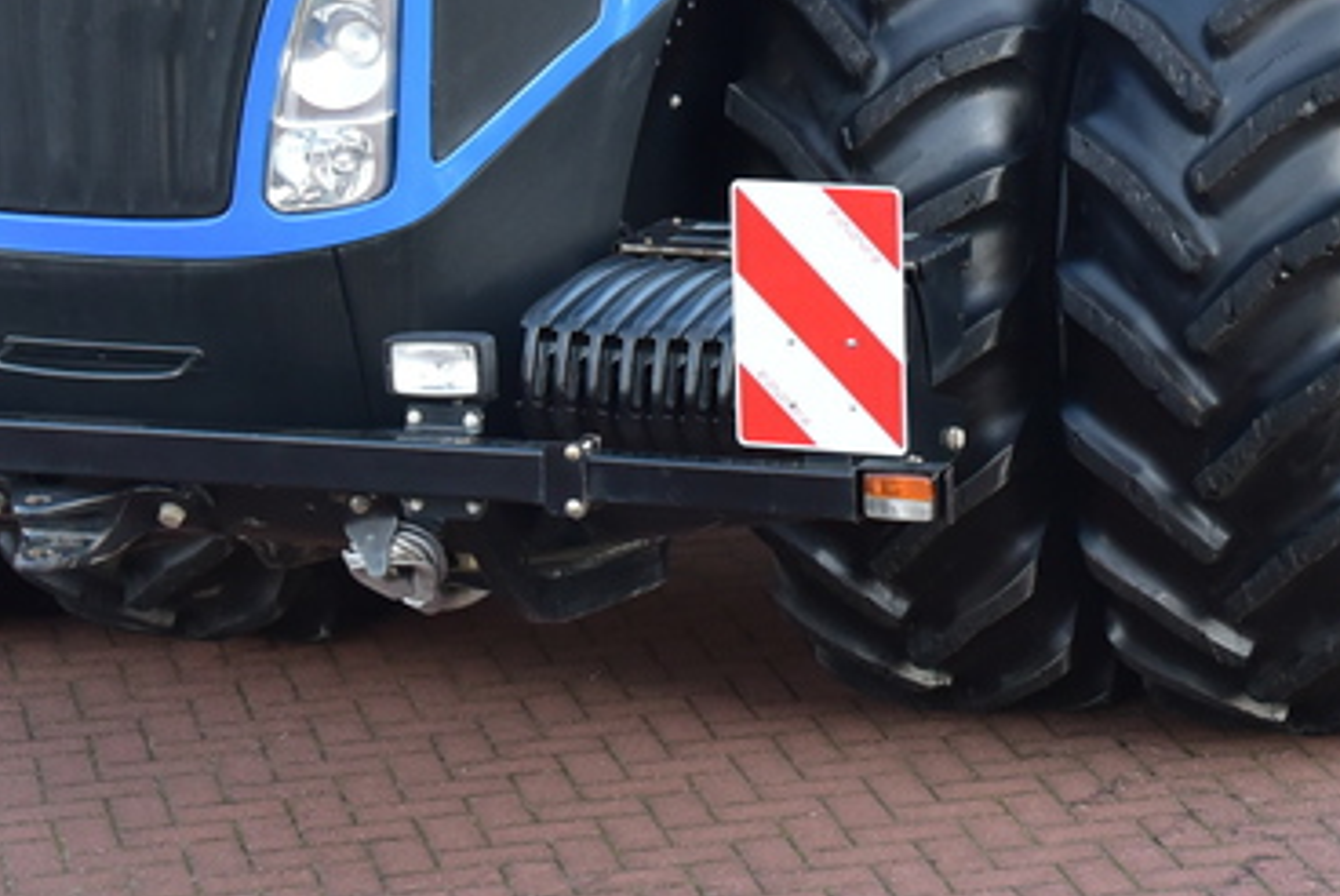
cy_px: -153
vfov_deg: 9.8
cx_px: 1103
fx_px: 5178
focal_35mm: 139
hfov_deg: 14.6
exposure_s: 1/200
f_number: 6.3
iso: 1250
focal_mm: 40
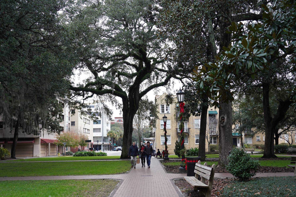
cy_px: 98
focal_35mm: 42
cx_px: 148
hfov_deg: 46.4
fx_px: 345
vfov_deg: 31.9
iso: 320
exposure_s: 1/100
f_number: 5.6
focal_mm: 42
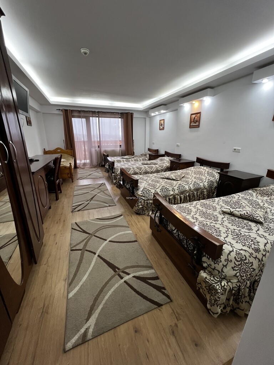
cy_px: 182
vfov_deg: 106.2
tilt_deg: -17.1
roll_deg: +0.2
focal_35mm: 13
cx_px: 137
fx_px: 137
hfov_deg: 89.9
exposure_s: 1/100
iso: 160
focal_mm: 1.57
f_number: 1.8
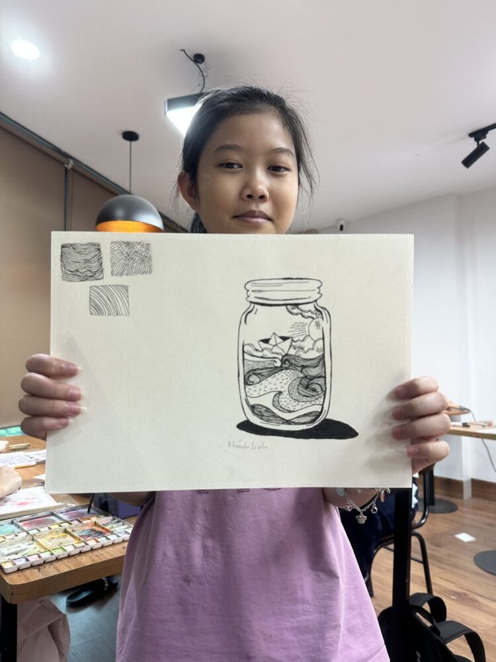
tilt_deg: +4.3
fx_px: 459
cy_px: 331
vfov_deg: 71.6
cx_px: 248
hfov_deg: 56.8
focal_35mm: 24
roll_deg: -0.7
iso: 100
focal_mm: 6.86
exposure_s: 1/100
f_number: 1.78
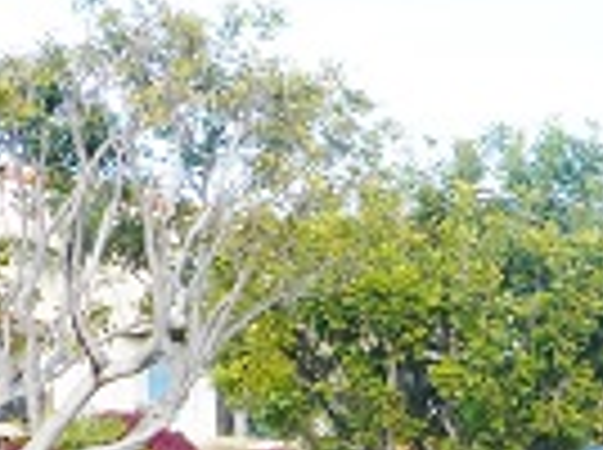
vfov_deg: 12.6
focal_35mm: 112
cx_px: 279
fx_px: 1948
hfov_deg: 17.6
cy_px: 632
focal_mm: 5.2
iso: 100
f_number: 4
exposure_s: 1/125
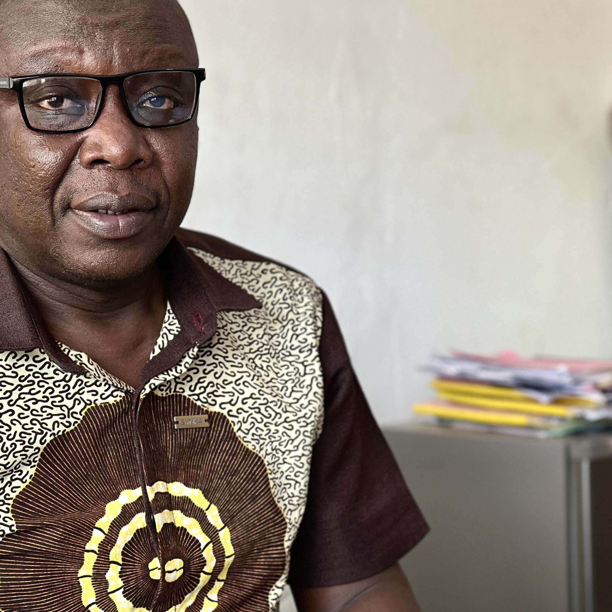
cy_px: 302
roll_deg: +0.7
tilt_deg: -2.9
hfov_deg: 20.2
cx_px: 299
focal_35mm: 86
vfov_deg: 20.2
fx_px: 1720
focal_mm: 6.86
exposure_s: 1/100
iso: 160
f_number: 1.78
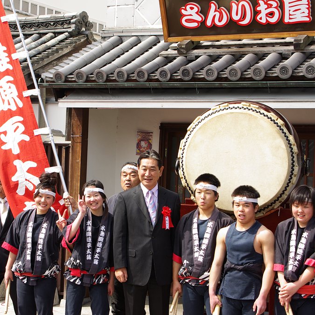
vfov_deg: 20.0
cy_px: 158
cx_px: 120
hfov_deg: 20.0
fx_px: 892
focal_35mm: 87
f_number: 6.3
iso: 100
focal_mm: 45
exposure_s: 1/160
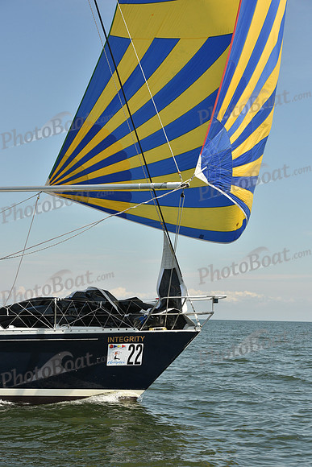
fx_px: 909
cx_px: 156
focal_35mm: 70
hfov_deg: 19.5
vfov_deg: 28.8
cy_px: 234
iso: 320
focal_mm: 70
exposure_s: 1/1000
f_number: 9
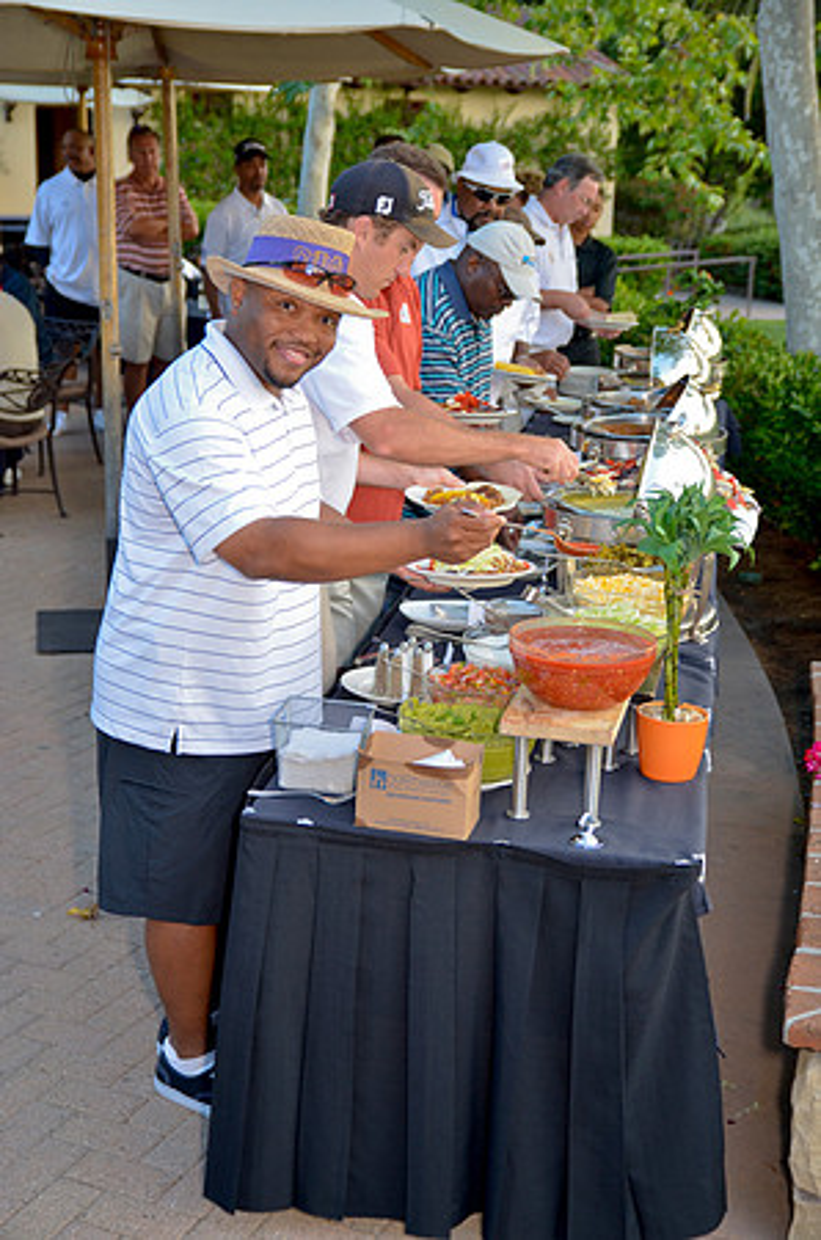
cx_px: 410
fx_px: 1856
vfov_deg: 36.9
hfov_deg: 24.9
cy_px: 620
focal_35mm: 54
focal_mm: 36
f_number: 2.8
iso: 160
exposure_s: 1/200
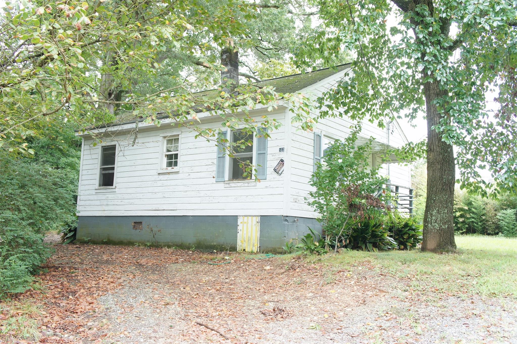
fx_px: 516
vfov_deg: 36.8
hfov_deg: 53.2
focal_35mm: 36
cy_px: 172
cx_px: 258
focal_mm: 24
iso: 200
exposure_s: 1/50
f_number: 4.5
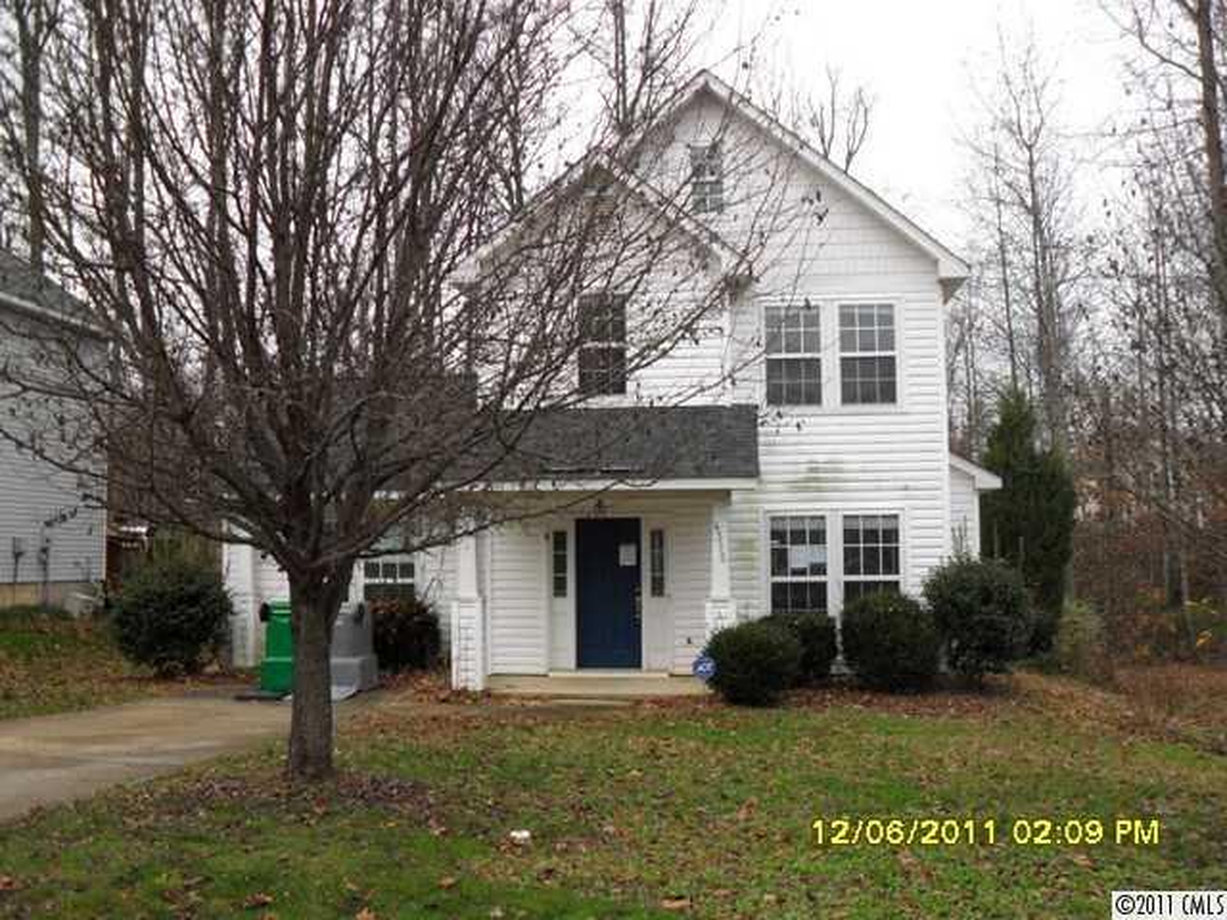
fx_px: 1241
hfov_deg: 52.6
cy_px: 460
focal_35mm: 35
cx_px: 614
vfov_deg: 40.7
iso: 100
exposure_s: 1/250
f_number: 2.8
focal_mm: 6.2
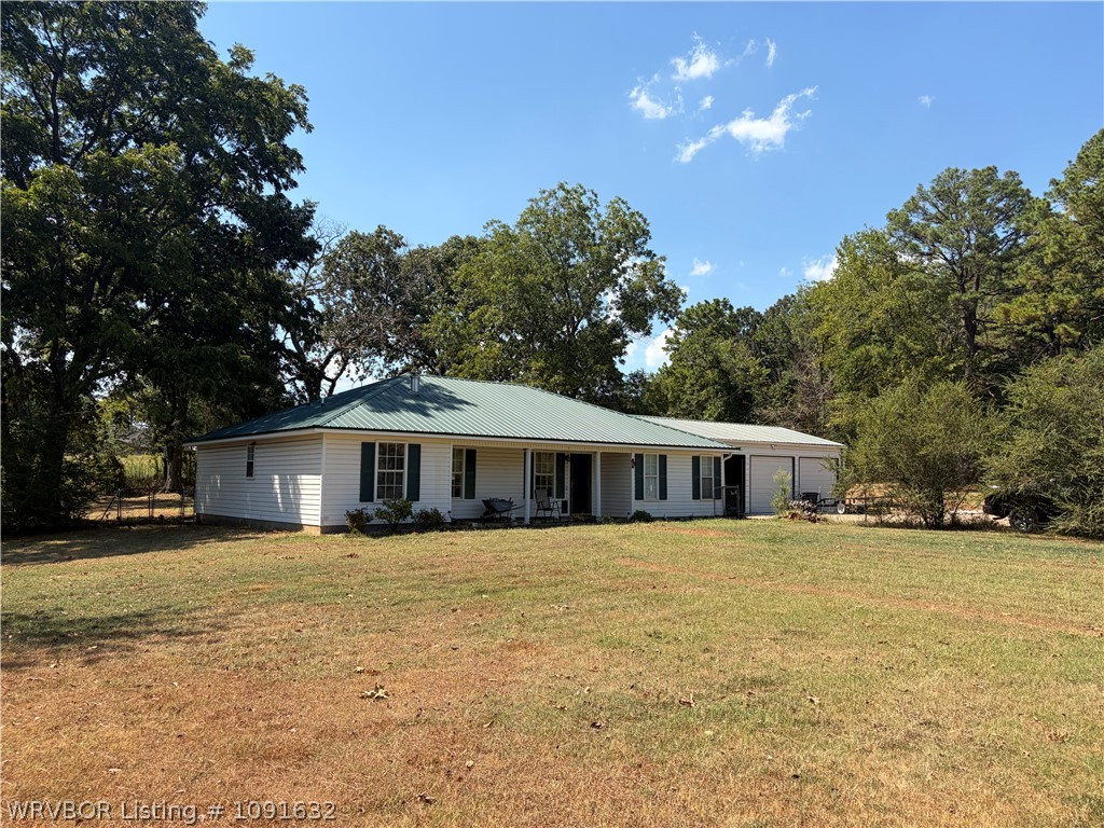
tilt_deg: +4.6
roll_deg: +0.0
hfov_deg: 67.3
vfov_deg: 53.1
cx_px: 552
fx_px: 829
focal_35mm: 26
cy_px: 414
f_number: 1.6
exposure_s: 1/2283
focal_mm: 5.96
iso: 50
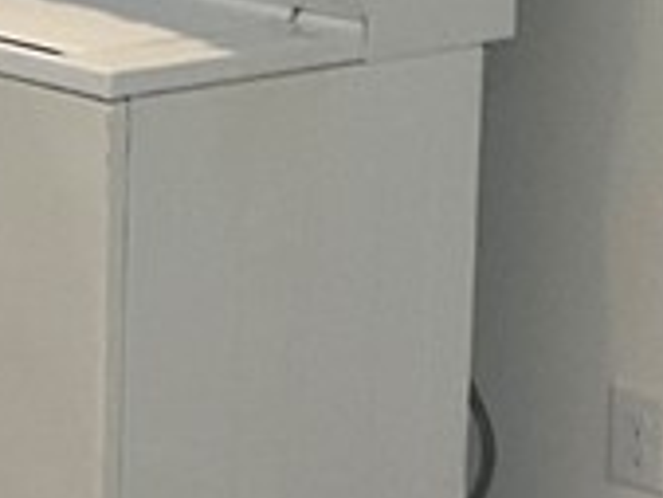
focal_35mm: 176
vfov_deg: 8.2
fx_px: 3373
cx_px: -1032
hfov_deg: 9.7
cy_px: -349
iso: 50
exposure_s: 1/60
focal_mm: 3
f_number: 1.8
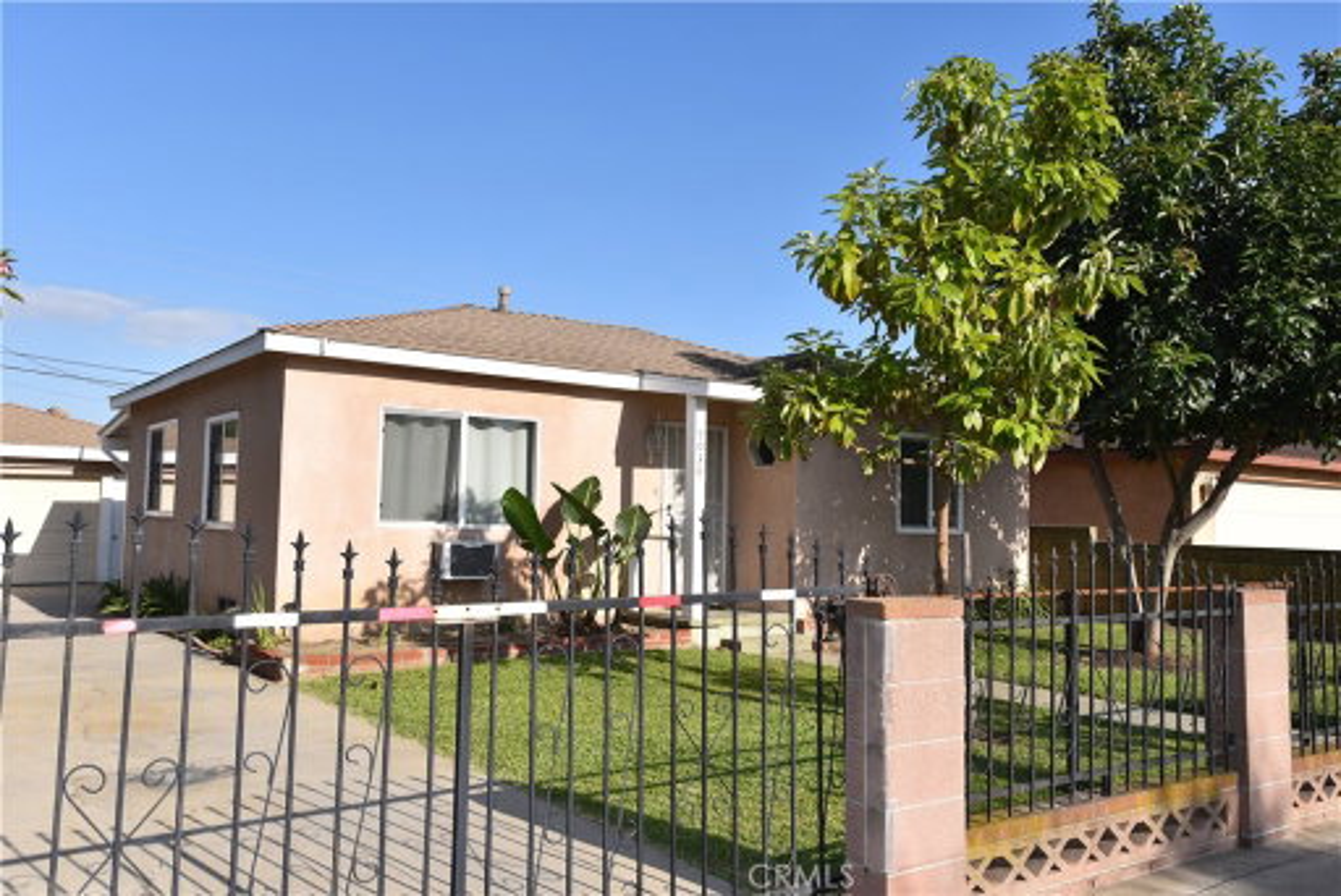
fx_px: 1118
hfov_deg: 61.9
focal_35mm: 30
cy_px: 448
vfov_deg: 43.7
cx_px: 670
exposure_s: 1/200
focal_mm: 30
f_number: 9
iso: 100
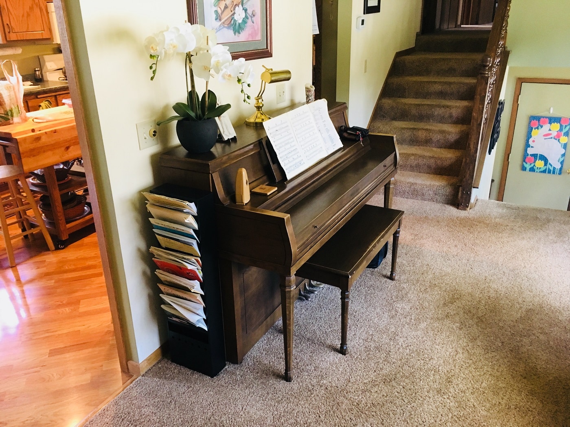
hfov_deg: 61.7
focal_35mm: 29
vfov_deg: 48.2
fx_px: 478
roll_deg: +1.3
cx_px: 285
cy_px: 214
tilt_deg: -21.2
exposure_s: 1/24
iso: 200
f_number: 2.2
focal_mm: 4.15
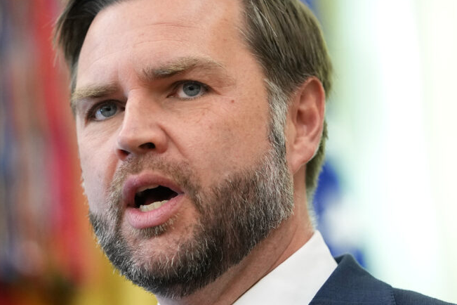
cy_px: 163
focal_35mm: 354
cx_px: 155
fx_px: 4493
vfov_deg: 3.9
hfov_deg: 5.8
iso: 2500
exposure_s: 1/320
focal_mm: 150
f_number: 2
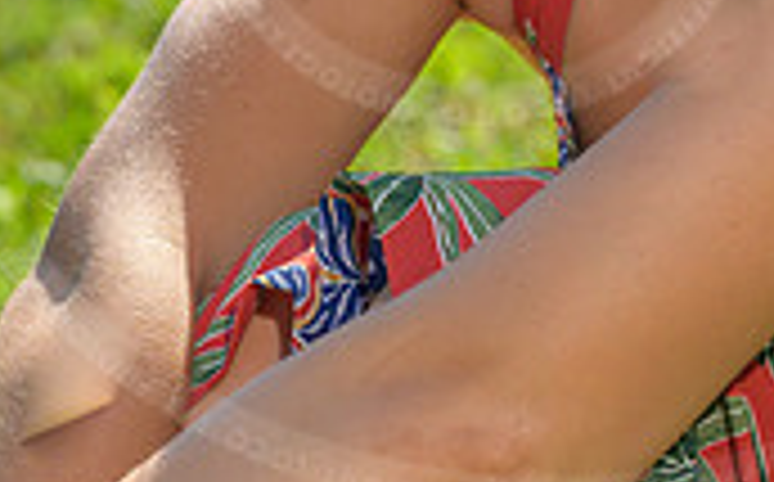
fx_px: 4782
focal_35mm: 227
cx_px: 484
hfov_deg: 9.2
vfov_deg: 5.7
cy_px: -68
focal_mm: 85
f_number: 5.6
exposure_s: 1/1600
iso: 200
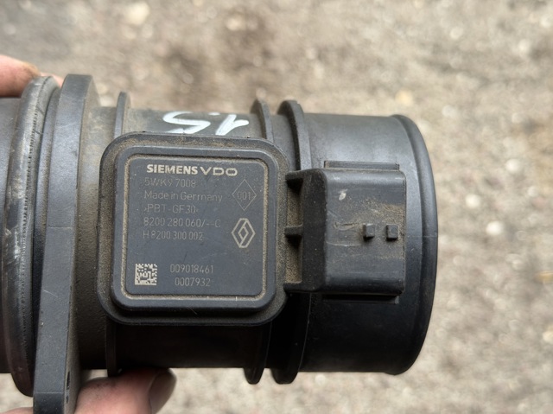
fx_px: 766
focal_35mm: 48
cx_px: 276
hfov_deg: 39.7
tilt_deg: -77.9
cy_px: 207
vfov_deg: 30.2
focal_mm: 6.76
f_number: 1.78
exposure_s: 1/121
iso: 64
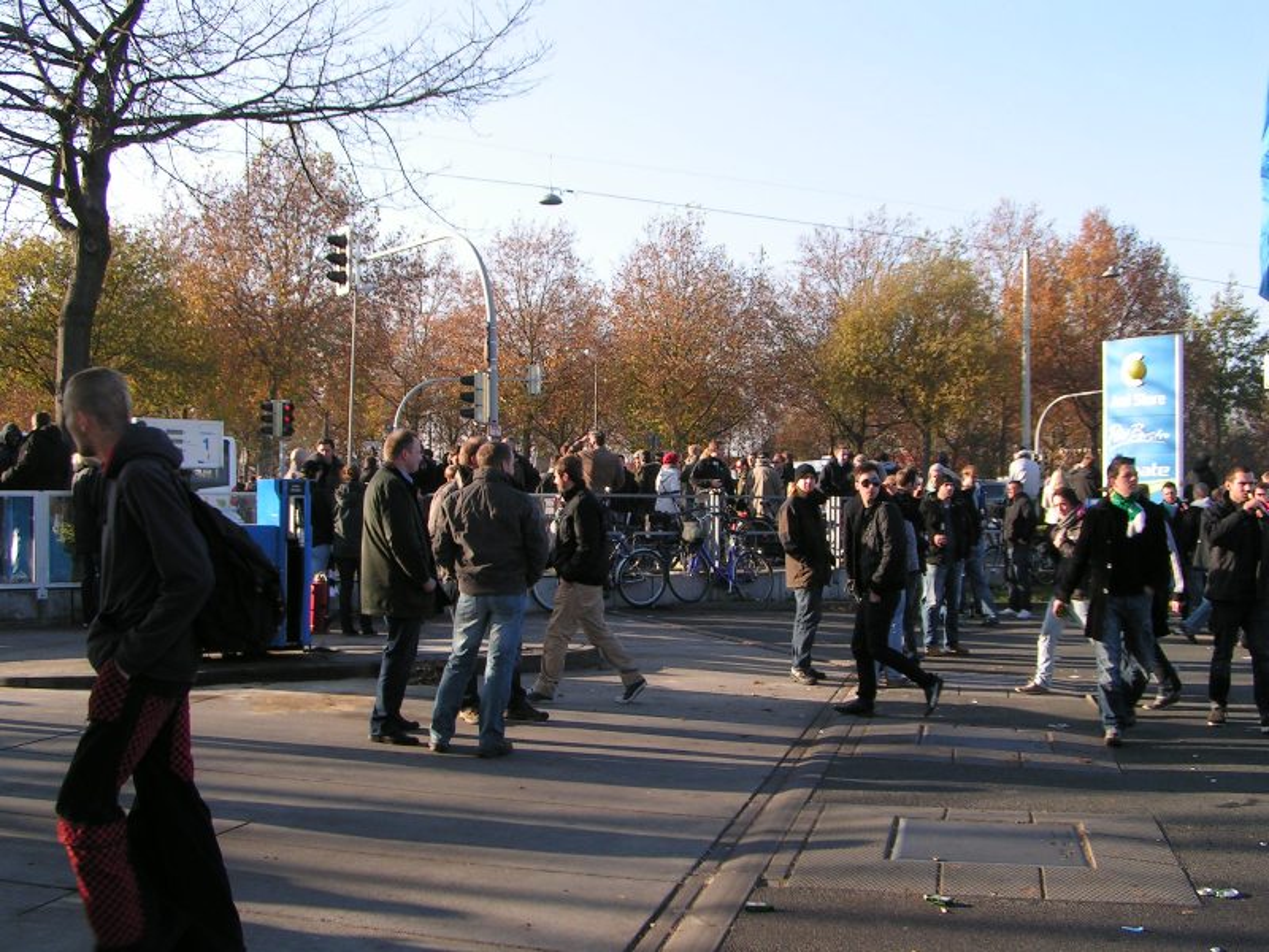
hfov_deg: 49.0
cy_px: 476
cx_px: 634
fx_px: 1393
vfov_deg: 37.7
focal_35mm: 38
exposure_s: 1/160
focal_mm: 5.8
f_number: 5
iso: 50
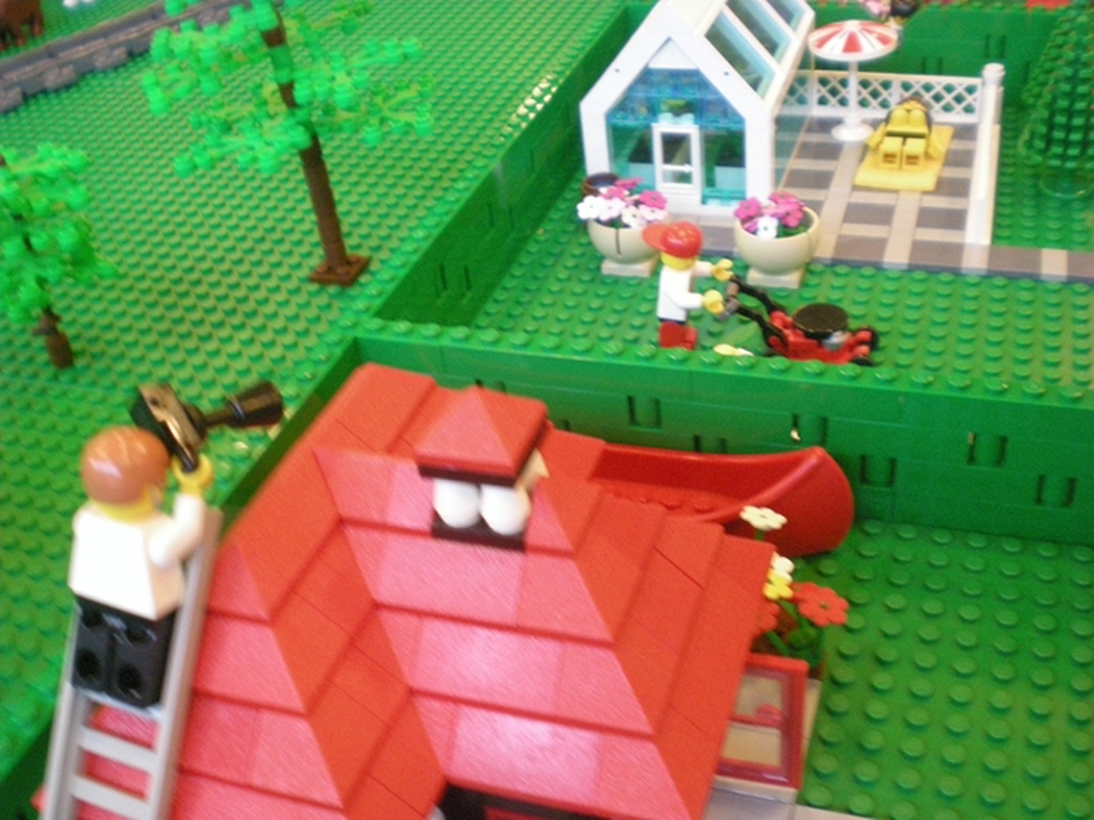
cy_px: 410
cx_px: 547
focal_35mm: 38
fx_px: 1201
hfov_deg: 49.0
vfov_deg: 37.7
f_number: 3.1
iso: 400
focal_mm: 6.3
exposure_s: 1/13.7
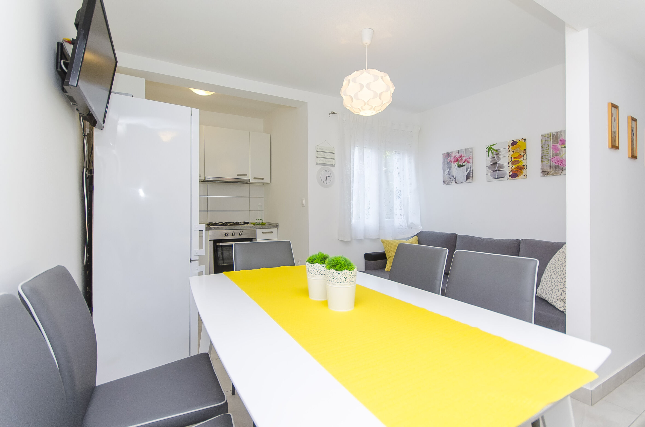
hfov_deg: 95.1
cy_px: 214
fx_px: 295
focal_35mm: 16
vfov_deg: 71.8
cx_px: 322
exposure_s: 1/100
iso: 250
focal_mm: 11
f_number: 5
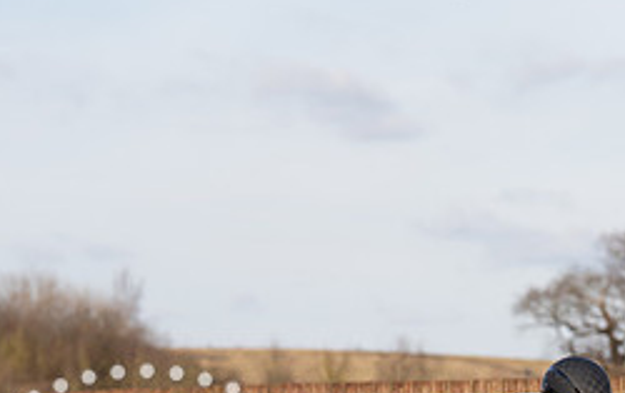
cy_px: 472
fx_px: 4349
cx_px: 535
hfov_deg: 8.2
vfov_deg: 5.1
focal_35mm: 255
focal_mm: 108
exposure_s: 1/800
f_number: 4
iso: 100
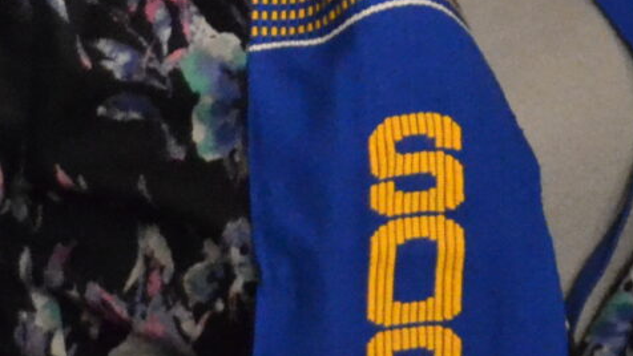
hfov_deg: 10.4
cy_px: -383
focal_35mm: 203
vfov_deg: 5.8
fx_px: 3408
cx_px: 840
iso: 3200
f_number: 4
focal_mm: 24
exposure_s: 1/25
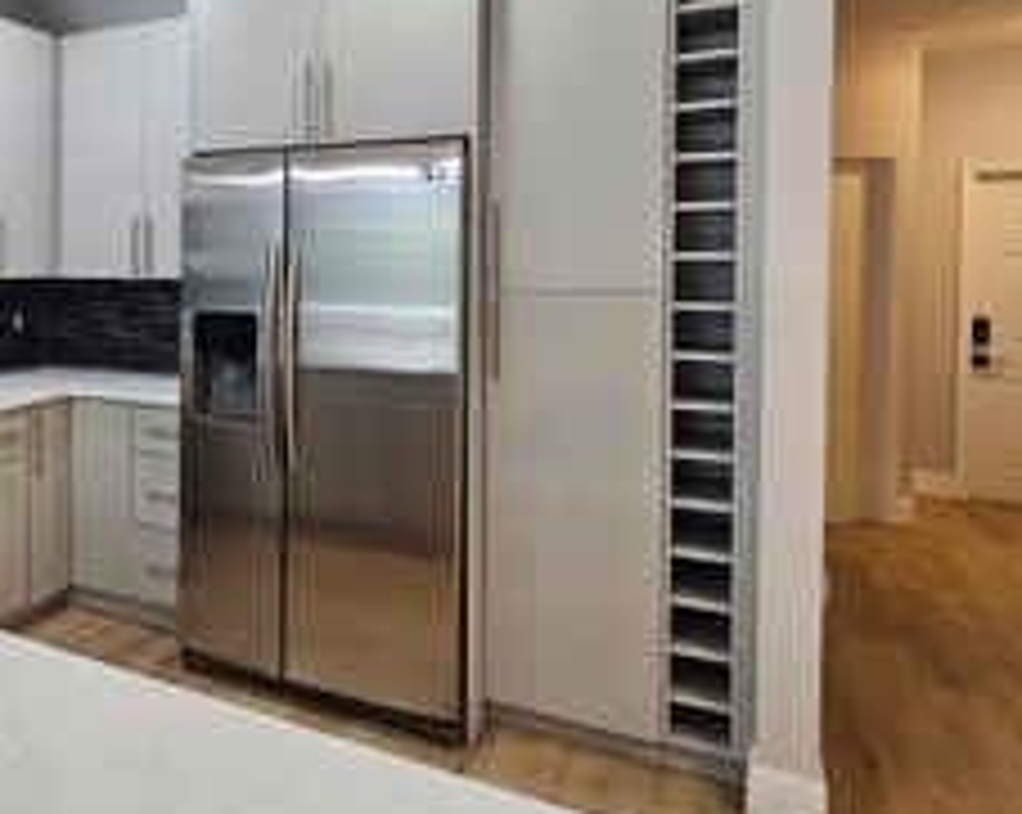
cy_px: 281
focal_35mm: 28
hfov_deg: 53.4
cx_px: 77
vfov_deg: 50.6
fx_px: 846
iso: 160
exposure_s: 1/60
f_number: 2.2
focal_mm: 2.2
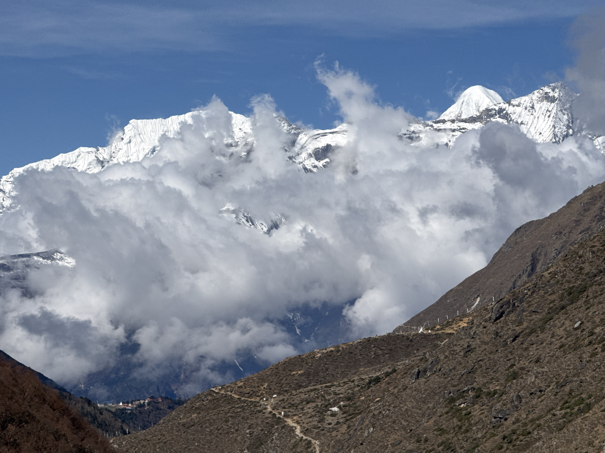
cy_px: 226
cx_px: 302
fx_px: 2097
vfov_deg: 12.3
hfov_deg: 16.4
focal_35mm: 120
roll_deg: +0.4
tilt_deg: +3.0
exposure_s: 1/2817
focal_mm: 15.66
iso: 40
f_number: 2.8
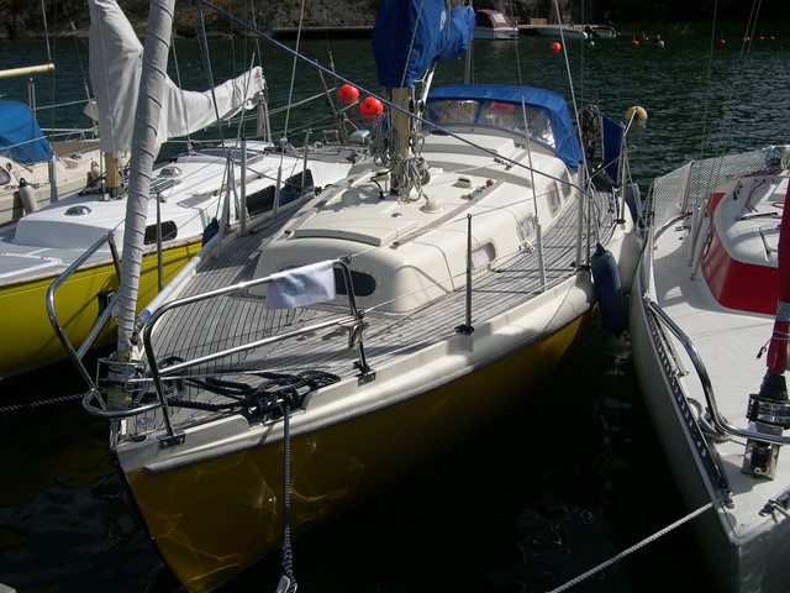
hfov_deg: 49.0
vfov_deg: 37.7
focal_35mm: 38
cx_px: 395
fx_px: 867
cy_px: 296
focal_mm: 8
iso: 100
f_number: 7.6
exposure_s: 1/442
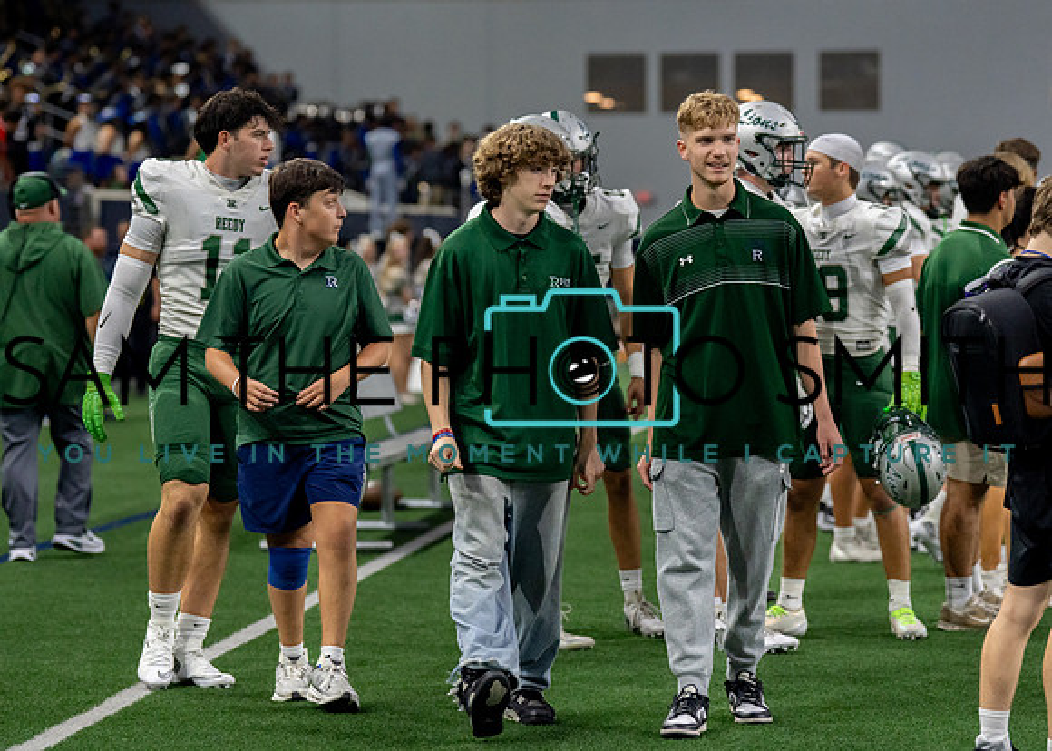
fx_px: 4621
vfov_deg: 9.3
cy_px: 363
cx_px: 518
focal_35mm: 155
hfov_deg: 13.0
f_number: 2.8
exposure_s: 1/1000
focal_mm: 110
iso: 1600
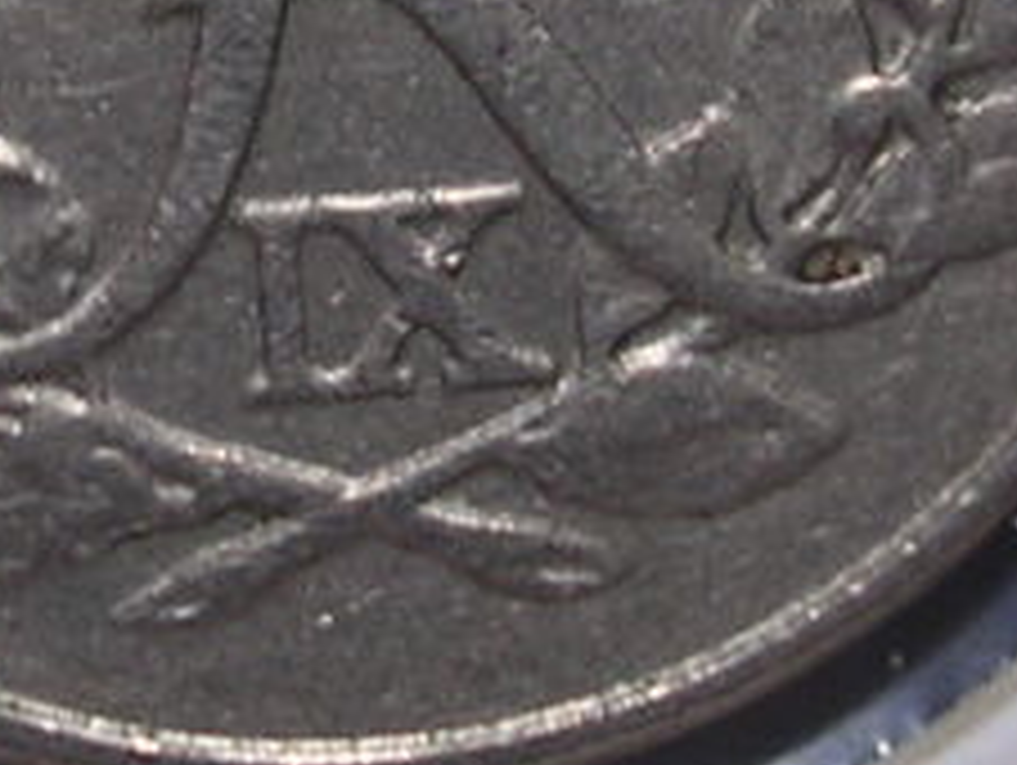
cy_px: -140
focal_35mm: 168
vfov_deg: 8.8
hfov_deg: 11.7
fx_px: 4941
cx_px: 243
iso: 100
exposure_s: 1/15.6
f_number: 2.8
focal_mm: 5.8
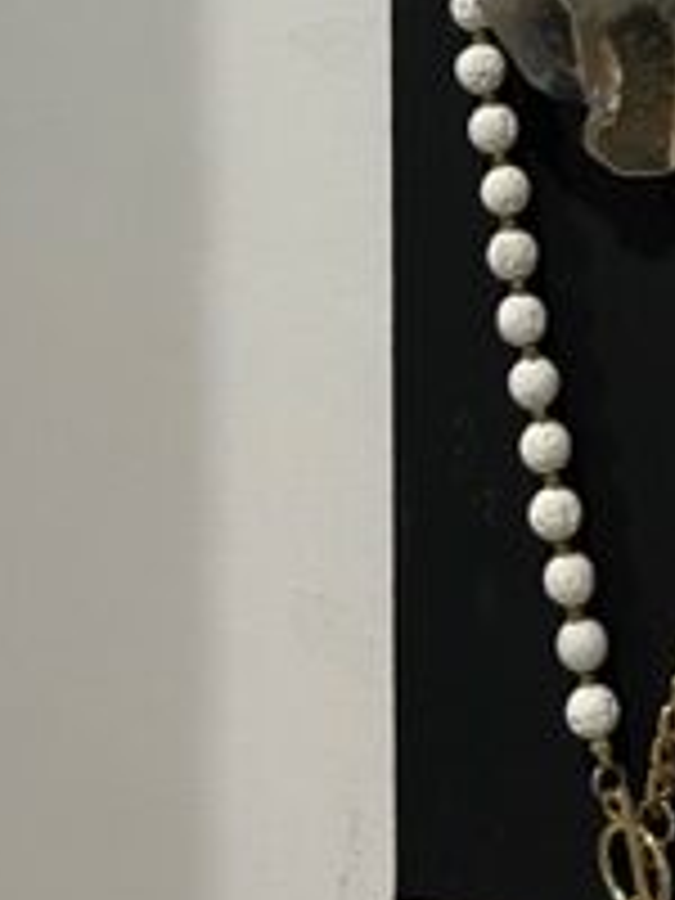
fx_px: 2158
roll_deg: +1.3
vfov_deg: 21.7
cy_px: -194
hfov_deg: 17.5
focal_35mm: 83
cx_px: 612
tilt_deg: +1.1
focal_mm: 5.1
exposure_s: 1/50
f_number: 1.6
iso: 100
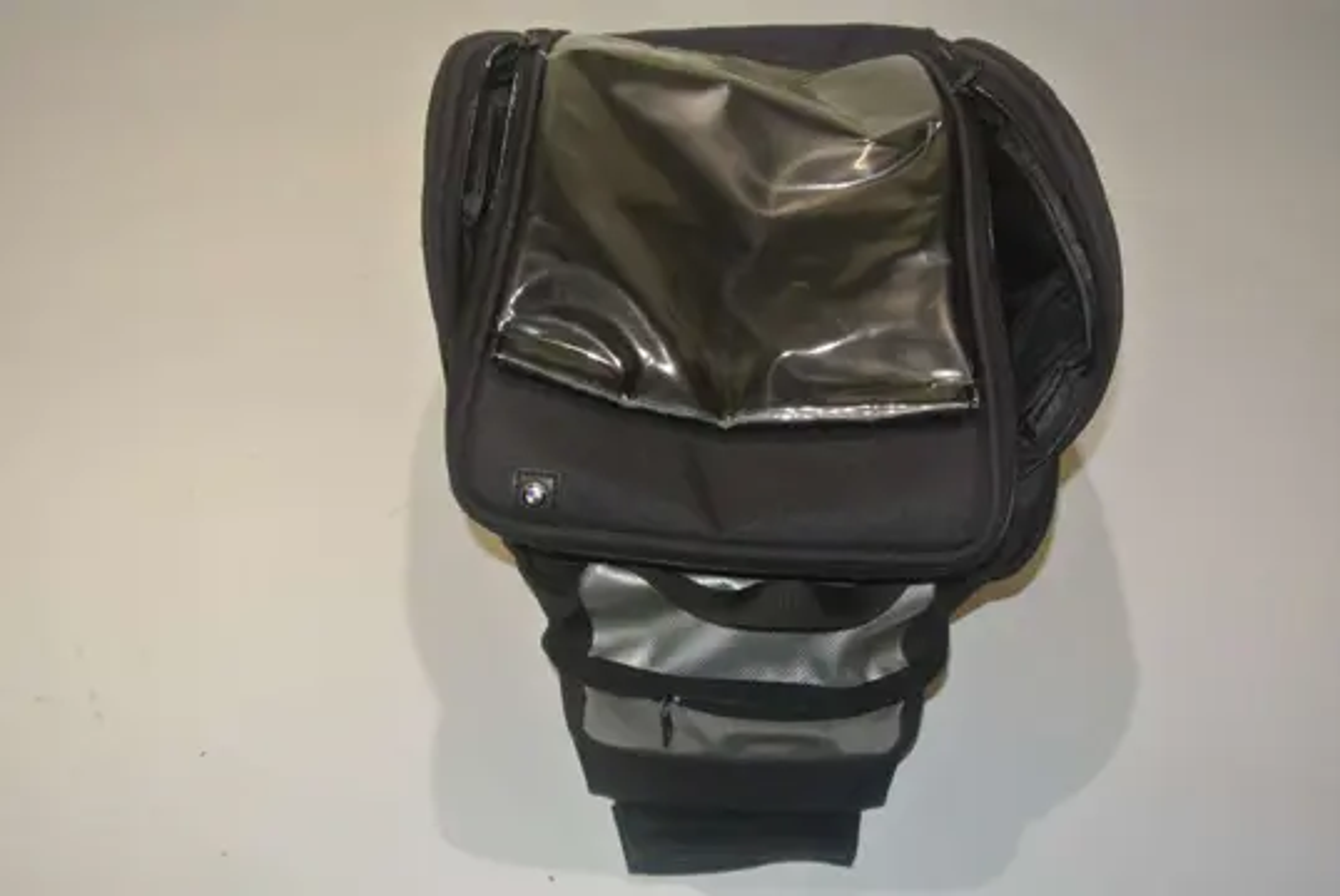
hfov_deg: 53.1
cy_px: 448
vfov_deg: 37.0
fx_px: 1341
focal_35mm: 36
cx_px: 670
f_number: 4
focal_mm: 13.6
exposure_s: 1/60
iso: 200
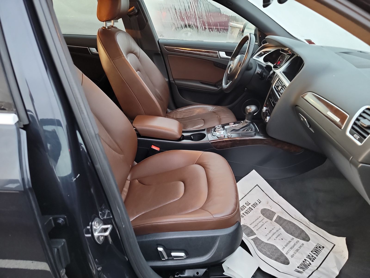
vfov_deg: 56.8
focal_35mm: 24
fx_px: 257
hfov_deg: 71.6
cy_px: 139
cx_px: 185
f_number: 1.8
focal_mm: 6.7
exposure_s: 1/30
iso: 854
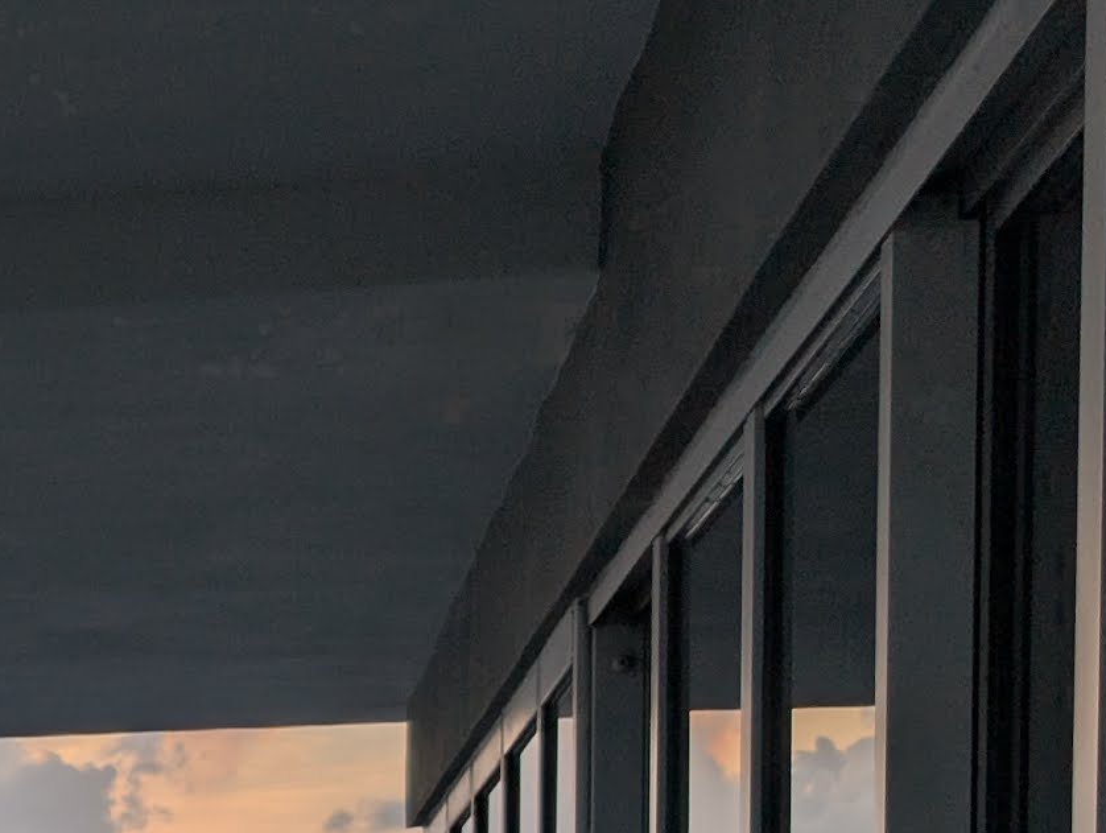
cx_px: -1356
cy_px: 1329
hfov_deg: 12.4
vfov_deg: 10.8
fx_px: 4224
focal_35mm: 132
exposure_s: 1/165
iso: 20
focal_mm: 6.9
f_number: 1.68
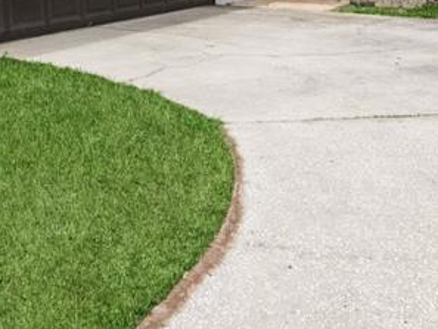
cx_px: 90
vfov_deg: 20.7
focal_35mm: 65
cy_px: -96
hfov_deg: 29.3
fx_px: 818
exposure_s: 1/500
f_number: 8
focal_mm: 13
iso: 200
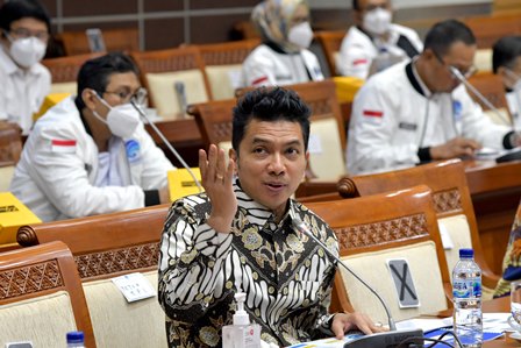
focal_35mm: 188
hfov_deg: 11.0
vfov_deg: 7.3
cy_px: 174
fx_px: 2714
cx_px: 260
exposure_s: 1/160
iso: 2000
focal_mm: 125
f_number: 5.6
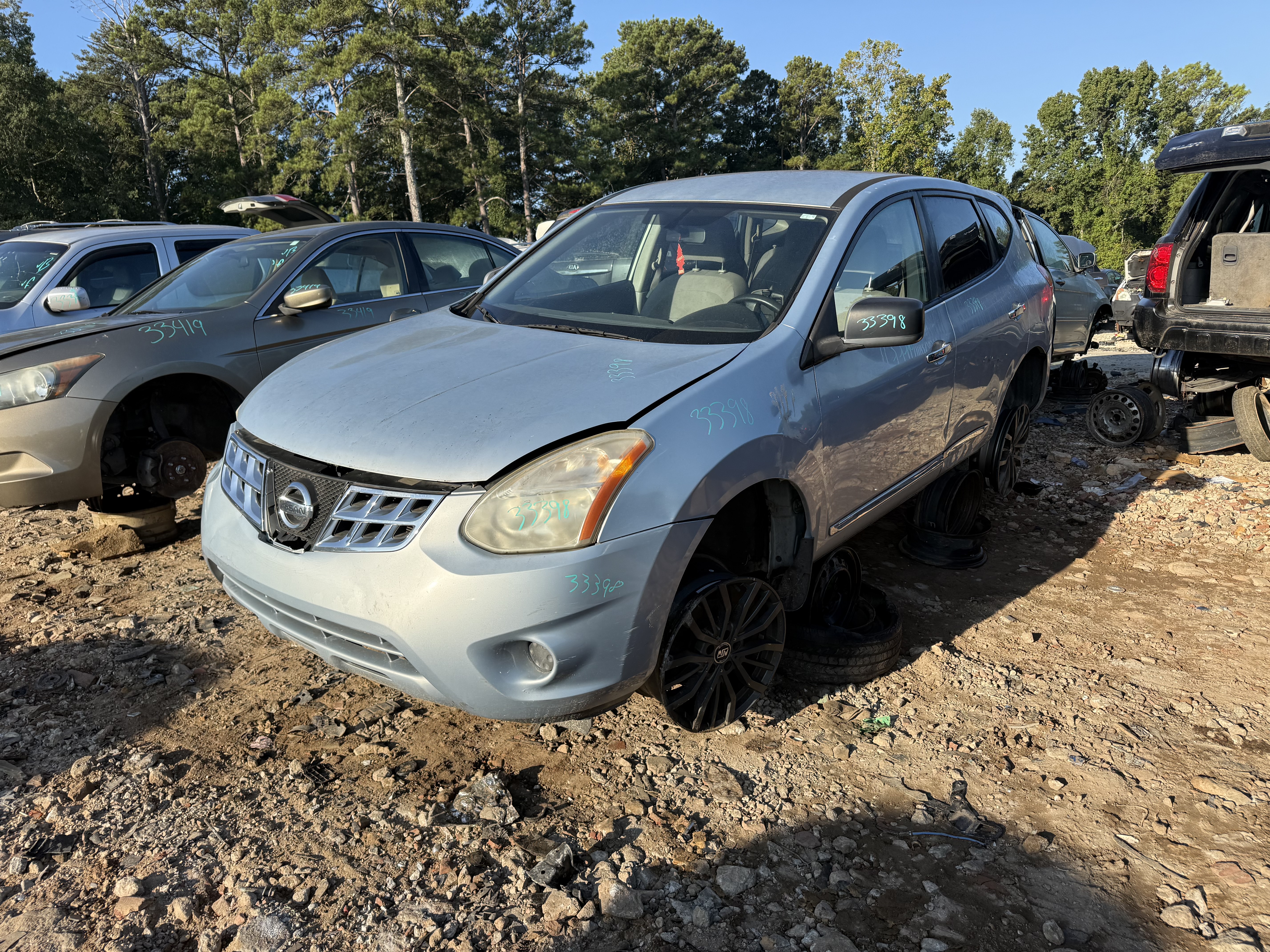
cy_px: 476
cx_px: 635
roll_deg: +7.2
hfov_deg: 71.6
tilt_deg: -7.8
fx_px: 881
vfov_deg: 56.8
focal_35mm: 24
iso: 80
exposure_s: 1/2232
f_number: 1.78
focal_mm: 6.76
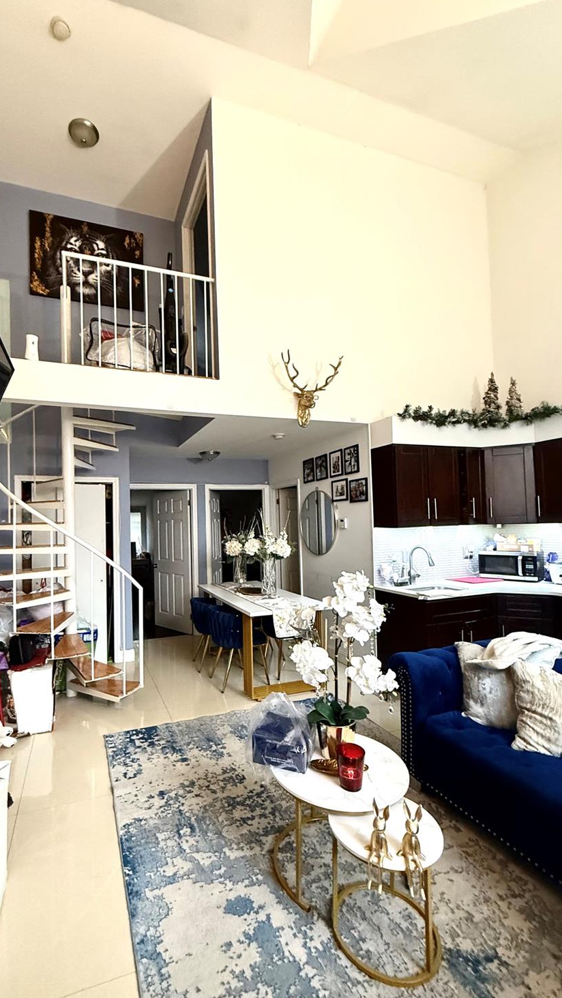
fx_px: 424
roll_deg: +1.0
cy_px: 516
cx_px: 221
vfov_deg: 99.3
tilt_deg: +2.0
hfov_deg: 66.4
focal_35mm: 16
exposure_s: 1/60
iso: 640
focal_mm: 2.22
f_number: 2.2
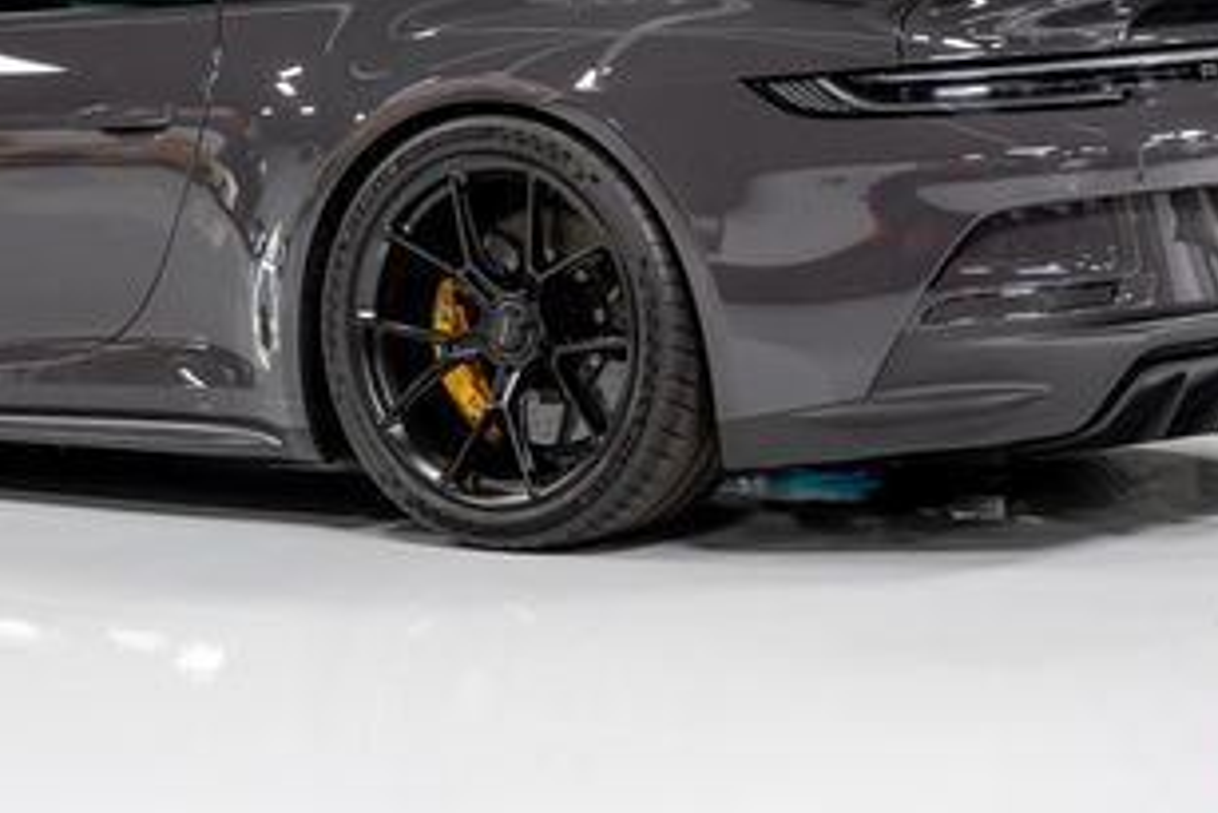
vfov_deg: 11.1
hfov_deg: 16.6
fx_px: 4163
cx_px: 377
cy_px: 14
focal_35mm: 123
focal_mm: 59
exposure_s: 1/60
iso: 800
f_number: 4
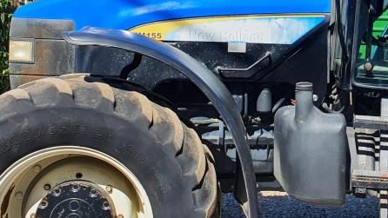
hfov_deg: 31.0
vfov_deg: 18.4
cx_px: 342
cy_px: 55
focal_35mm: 65
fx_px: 669
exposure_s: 1/1292
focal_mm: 4.32
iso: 50
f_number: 2.4
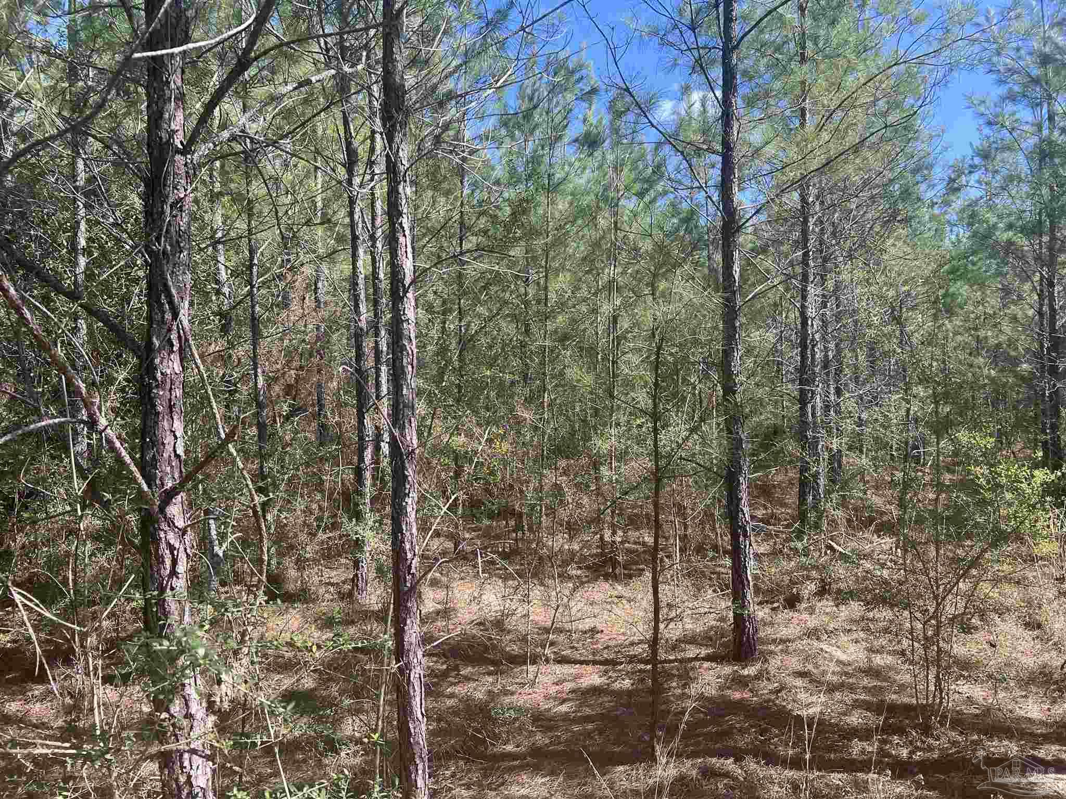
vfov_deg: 53.1
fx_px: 801
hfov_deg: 67.3
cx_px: 533
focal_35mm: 26
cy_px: 400
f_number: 1.5
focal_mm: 5.7
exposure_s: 1/924
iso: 50
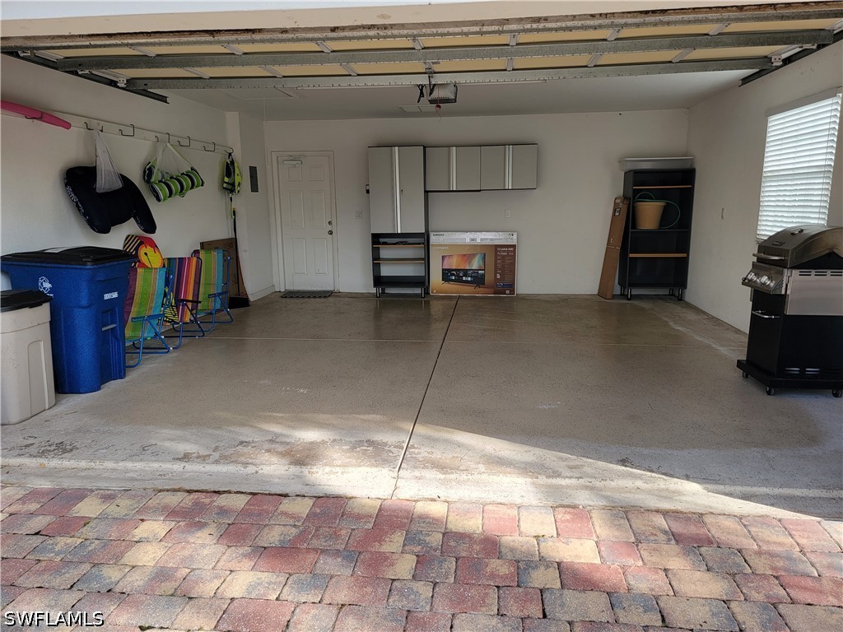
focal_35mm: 24
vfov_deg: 56.8
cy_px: 316
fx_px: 584
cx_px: 422
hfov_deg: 71.6
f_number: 1.8
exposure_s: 1/219
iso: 16
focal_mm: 6.7
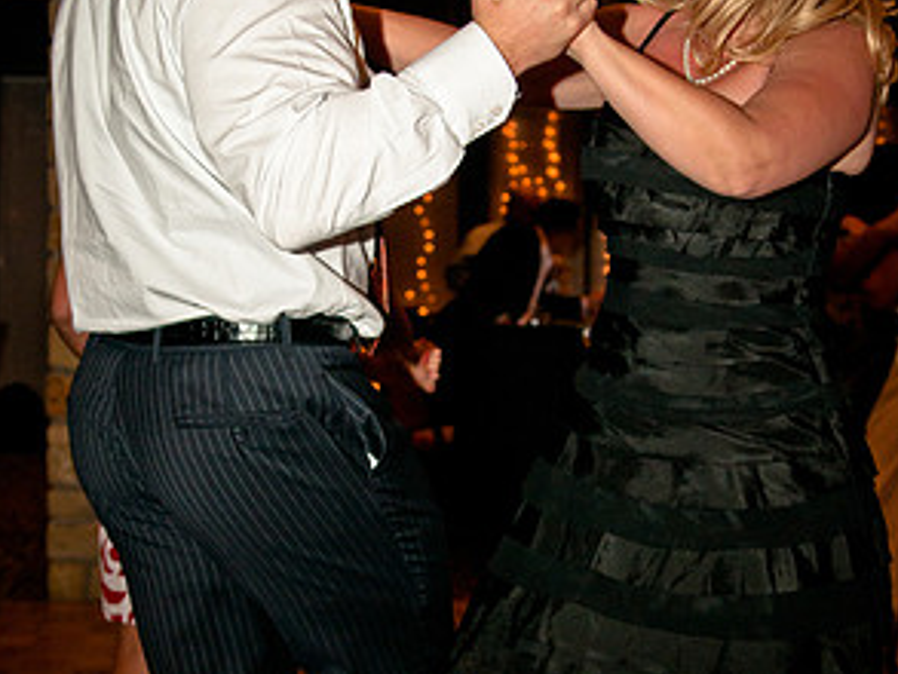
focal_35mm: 62
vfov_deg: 23.6
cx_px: 446
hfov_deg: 31.2
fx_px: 1609
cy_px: 404
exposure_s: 1/200
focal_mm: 28
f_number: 3.2
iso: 400
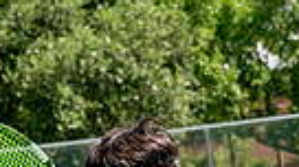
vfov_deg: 7.2
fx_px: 1211
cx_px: 229
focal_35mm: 153
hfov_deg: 14.0
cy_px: 453
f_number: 4
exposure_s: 1/1600
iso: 100
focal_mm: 44
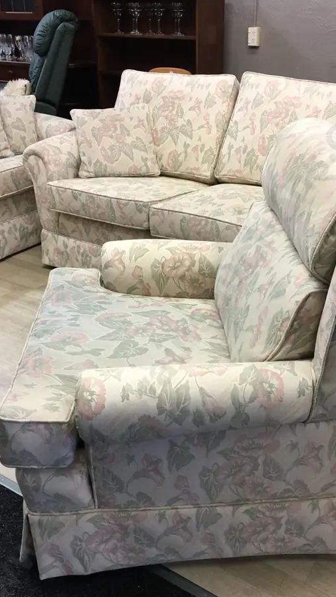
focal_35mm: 36
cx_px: 196
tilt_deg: -28.4
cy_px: 327
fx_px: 570
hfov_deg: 32.8
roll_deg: -1.1
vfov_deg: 55.2
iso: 64
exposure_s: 1/33
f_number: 2.2
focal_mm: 4.15
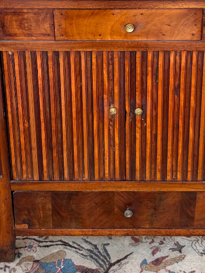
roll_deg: +1.0
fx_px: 450
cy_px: 39
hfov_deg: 25.6
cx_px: 121
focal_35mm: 57
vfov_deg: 32.4
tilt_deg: -19.1
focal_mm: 5.96
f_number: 1.6
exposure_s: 1/172
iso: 40
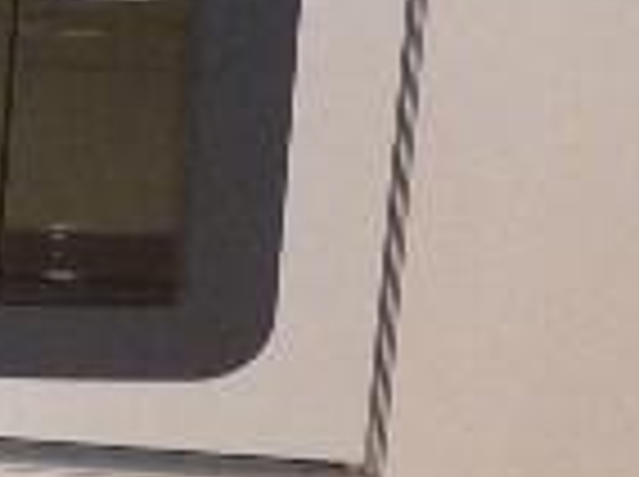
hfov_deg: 9.9
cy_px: -612
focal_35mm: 195
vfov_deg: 7.2
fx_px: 3594
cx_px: -248
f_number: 2.8
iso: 160
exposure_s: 1/25
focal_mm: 4.8
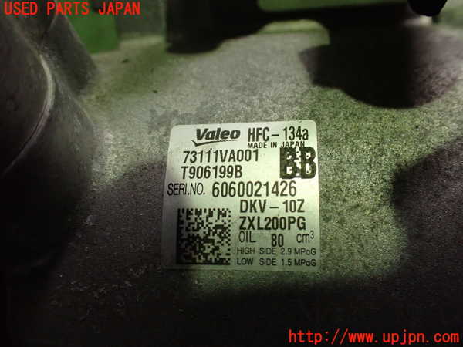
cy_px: 174
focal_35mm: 30
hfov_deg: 60.0
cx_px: 232
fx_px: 401
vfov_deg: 46.8
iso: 800
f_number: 2.3
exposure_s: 1/80
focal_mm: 5.4
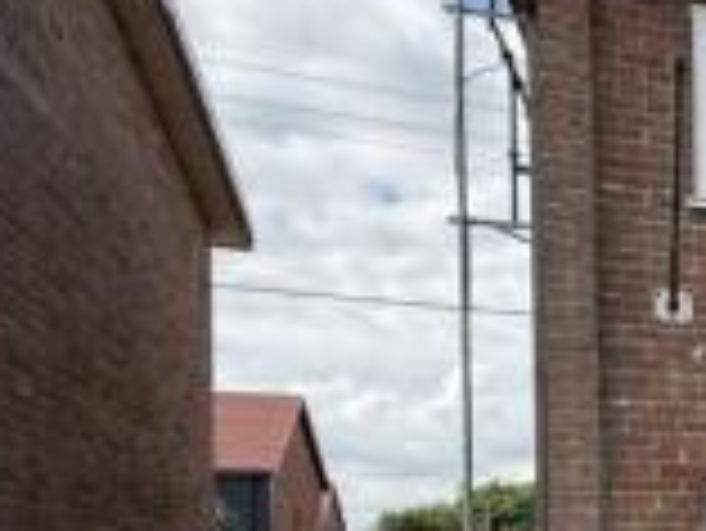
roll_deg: +0.6
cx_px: 1176
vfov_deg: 26.3
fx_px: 1061
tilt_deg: +0.5
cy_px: 556
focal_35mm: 52
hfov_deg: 24.0
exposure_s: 1/1033
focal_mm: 2.22
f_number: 2.2
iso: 64
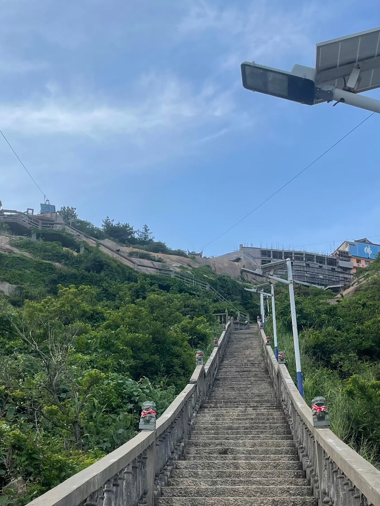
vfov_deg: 39.9
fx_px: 688
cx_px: 204
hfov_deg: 30.9
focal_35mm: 47
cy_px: 340
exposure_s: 1/1916
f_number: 1.6
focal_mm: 4.2
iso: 32
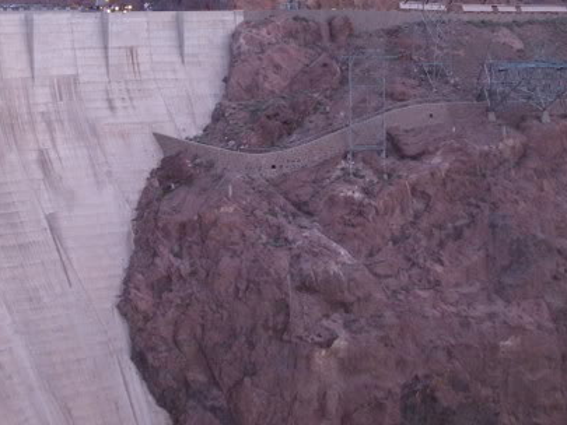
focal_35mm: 75
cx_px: 220
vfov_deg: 19.4
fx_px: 1229
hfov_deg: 25.9
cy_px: 84
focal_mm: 6.3
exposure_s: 1/25
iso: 200
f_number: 3.3
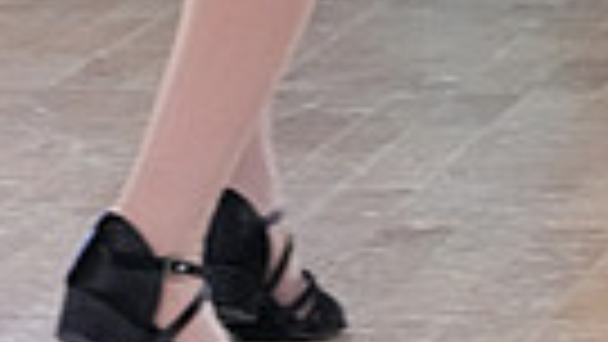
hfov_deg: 4.0
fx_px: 8707
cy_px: -675
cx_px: -88
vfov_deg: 2.2
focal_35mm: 540
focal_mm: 80
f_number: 7.1
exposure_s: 1/200
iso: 5000
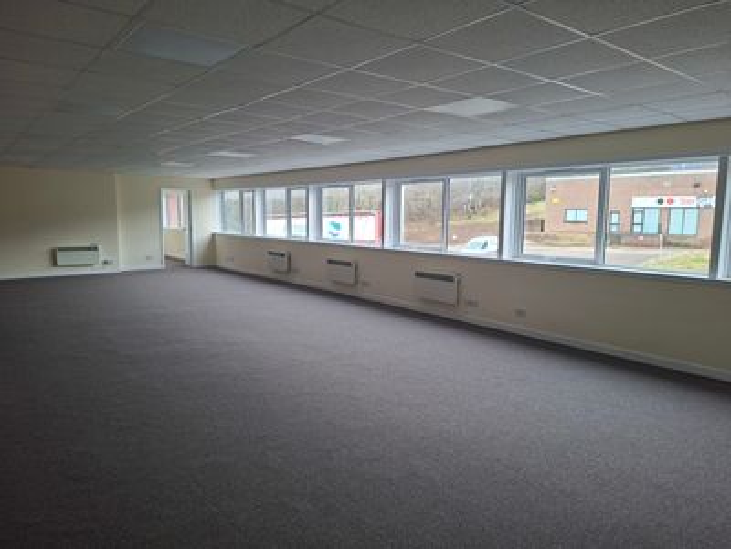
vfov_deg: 58.9
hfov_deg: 73.9
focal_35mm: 23
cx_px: 366
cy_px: 274
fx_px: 486
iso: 250
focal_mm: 5.54
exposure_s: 1/100
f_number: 1.8
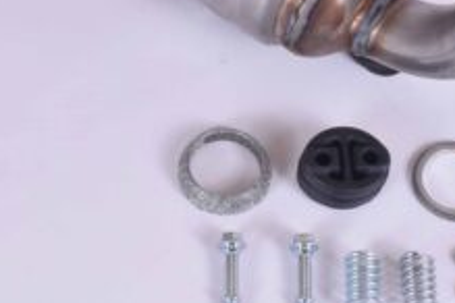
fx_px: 1509
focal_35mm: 119
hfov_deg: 17.1
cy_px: 83
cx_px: 145
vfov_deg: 11.5
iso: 400
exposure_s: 1/60
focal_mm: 29
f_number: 16
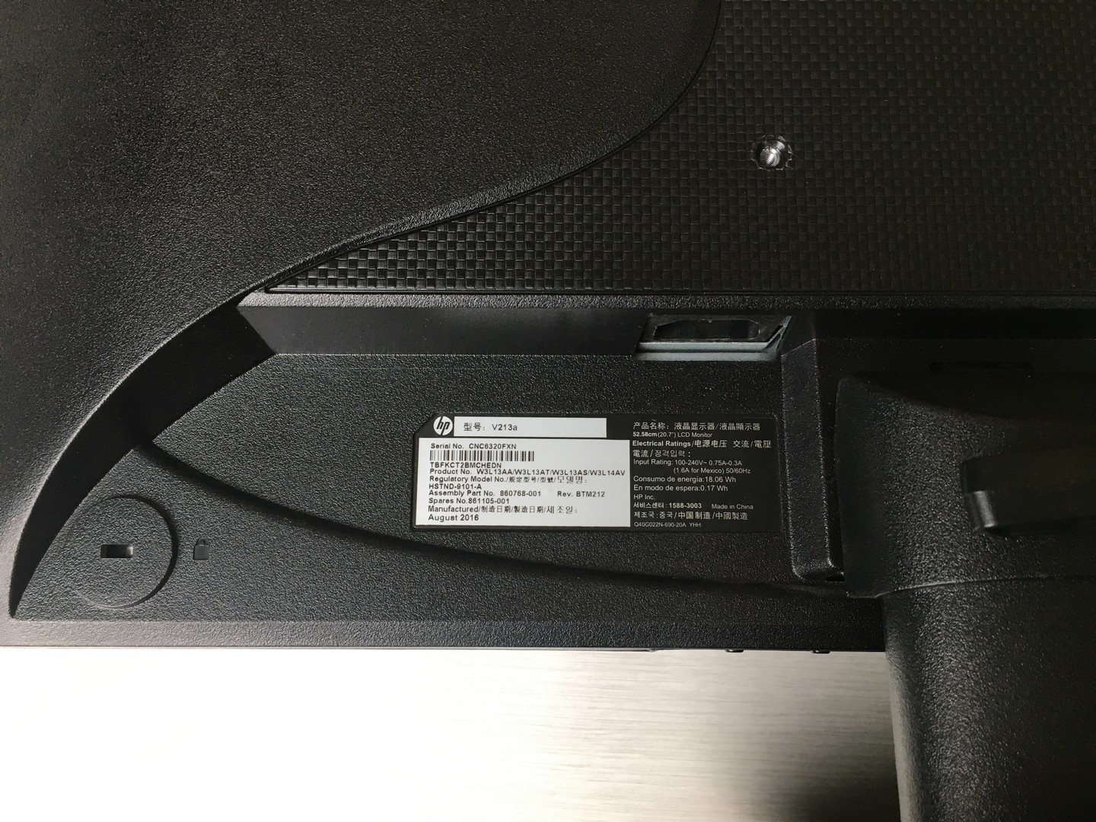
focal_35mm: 29
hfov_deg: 61.7
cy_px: 411
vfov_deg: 48.2
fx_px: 918
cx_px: 548
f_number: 2.2
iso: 32
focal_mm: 4.15
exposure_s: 1/30
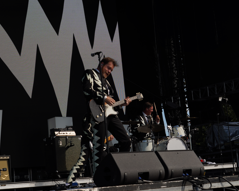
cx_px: 110
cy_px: 96
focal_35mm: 74
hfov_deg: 25.7
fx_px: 523
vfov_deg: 20.7
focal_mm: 65
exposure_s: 1/500
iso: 100
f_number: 8
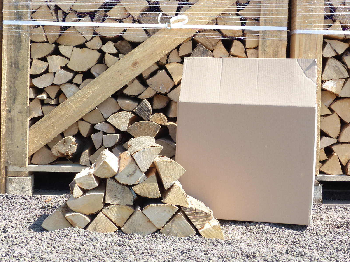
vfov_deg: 19.6
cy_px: 131
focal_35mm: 75
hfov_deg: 26.0
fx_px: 758
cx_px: 175
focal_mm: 13.5
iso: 100
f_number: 4
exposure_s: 1/250
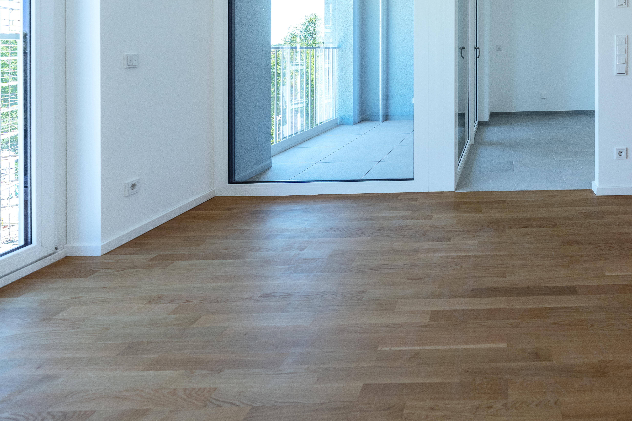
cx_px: 516
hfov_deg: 71.9
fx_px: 369
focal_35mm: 21
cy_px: 72
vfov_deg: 54.5
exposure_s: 1/160
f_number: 4
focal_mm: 12
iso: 250
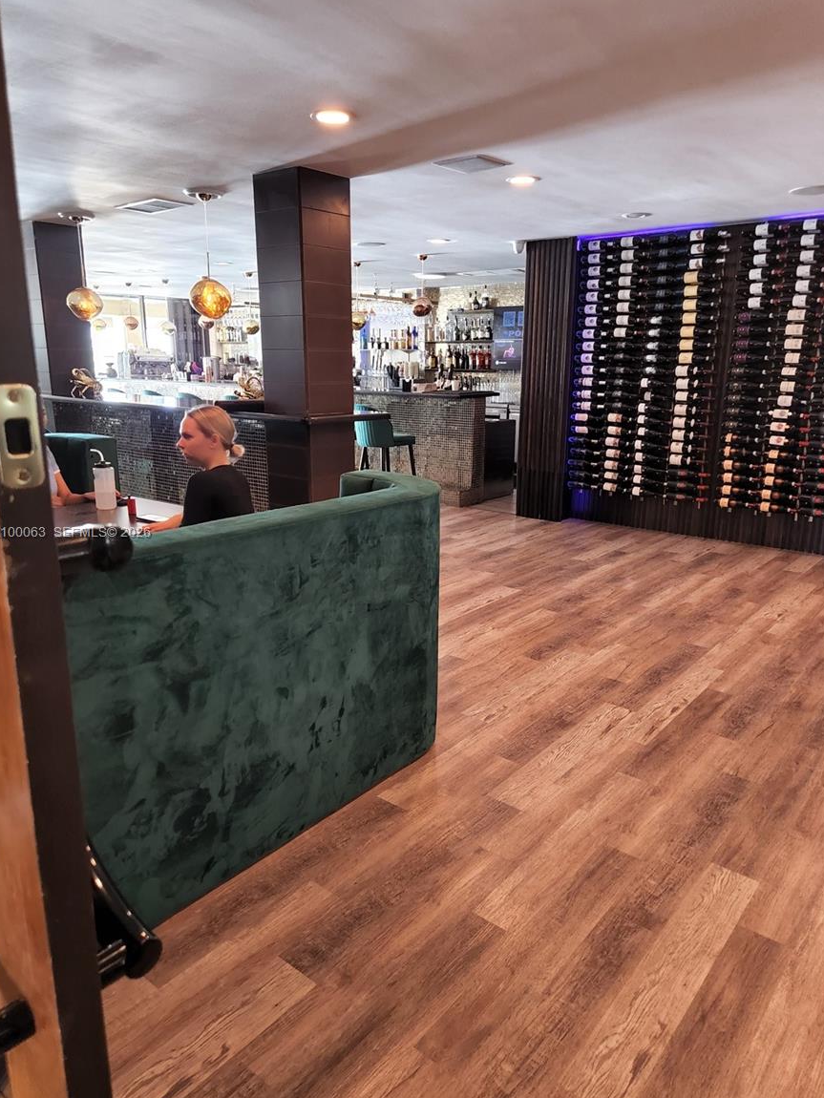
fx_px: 761
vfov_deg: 71.6
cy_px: 534
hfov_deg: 56.8
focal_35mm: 24
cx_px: 404
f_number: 1.8
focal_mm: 5.4
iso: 640
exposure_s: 1/60
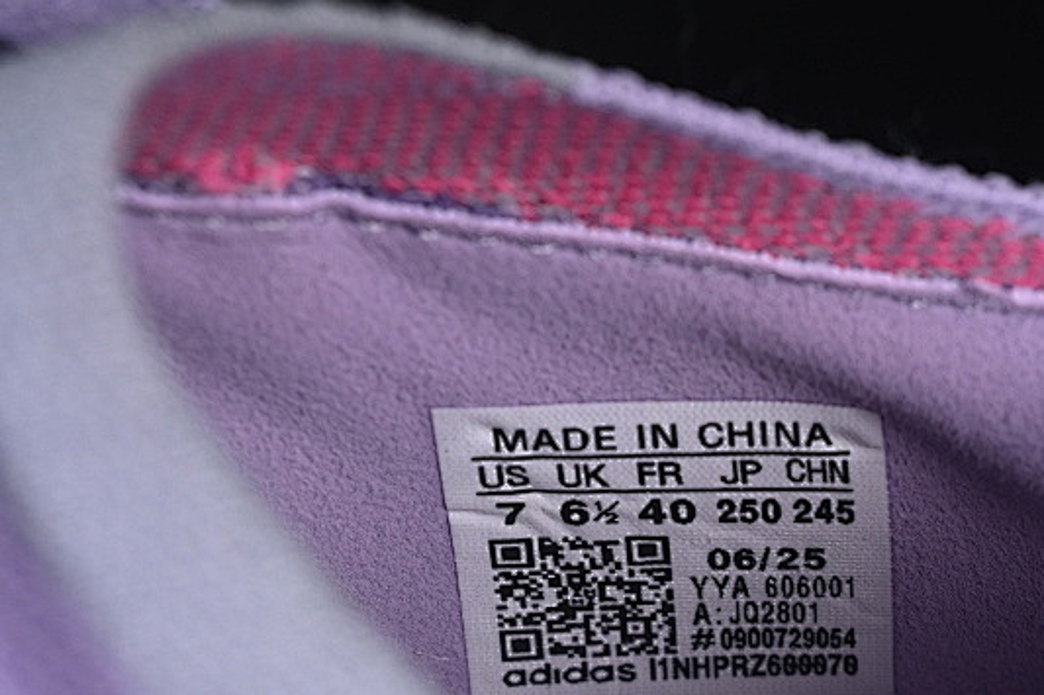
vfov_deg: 9.0
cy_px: 607
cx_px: 729
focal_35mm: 152
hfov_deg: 13.5
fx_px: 4406
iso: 160
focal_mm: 50
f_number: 7.1
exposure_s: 1/80
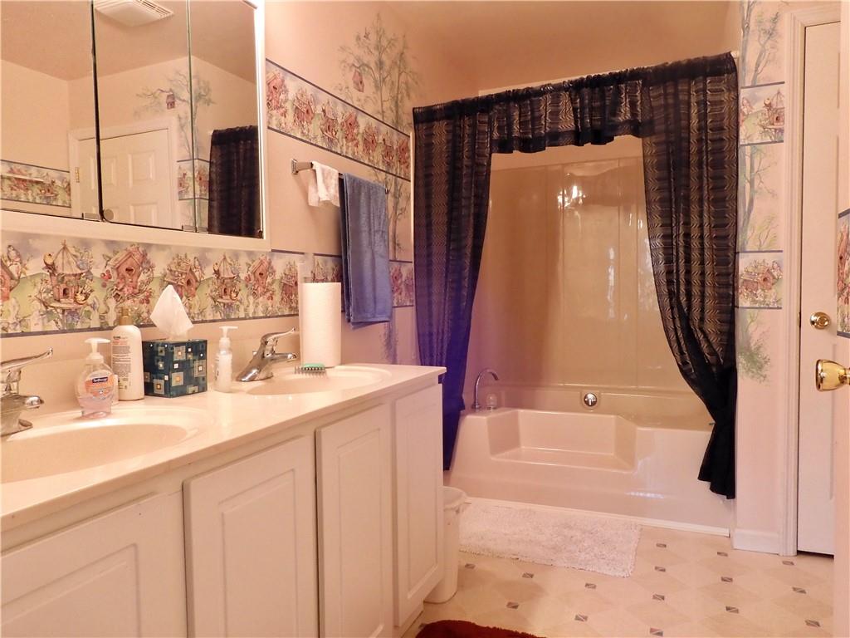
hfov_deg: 71.6
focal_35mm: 24
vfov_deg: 56.8
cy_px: 319
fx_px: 589
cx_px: 425
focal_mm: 4.3
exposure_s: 1/20
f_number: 3.4
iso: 400
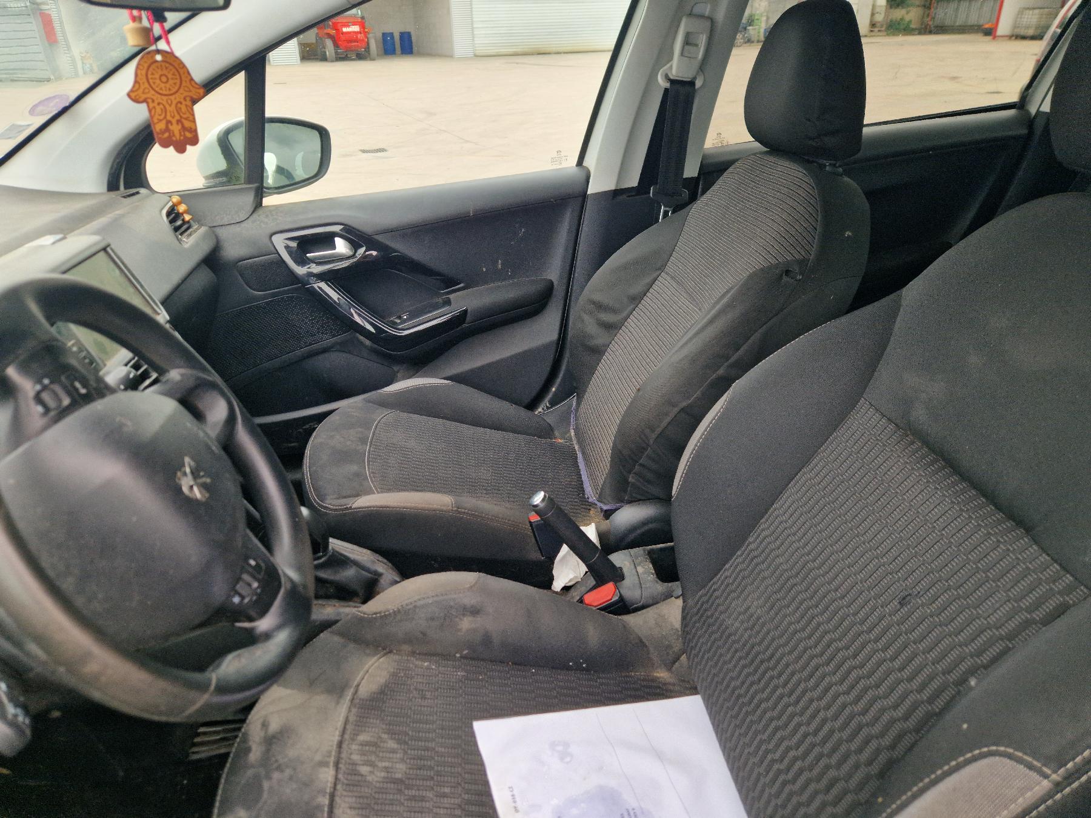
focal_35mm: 23
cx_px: 546
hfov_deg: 73.9
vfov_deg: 58.9
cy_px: 409
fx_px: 725
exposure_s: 1/105
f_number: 1.8
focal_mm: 5.4
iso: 50
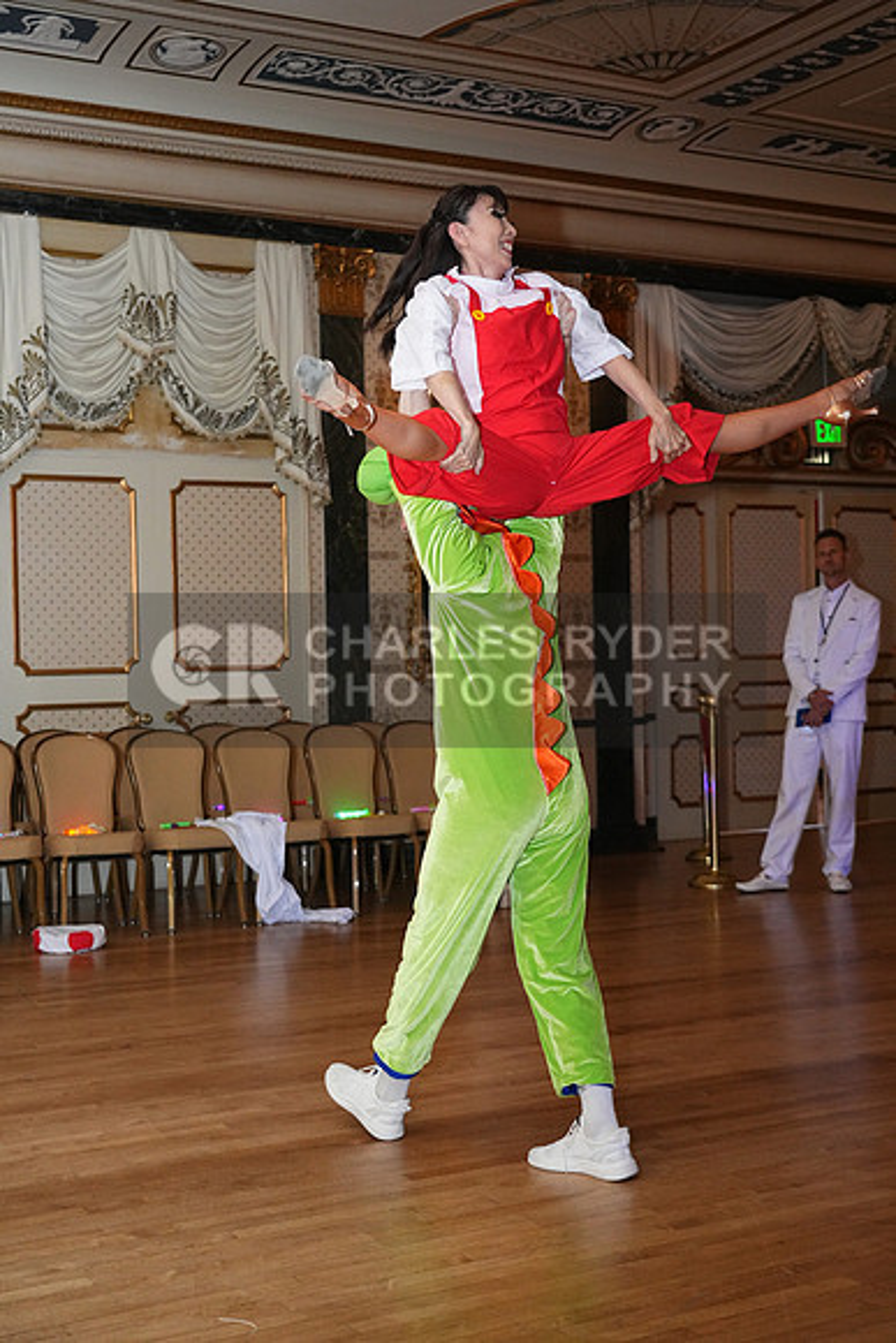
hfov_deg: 29.9
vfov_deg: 43.6
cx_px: 448
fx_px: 1679
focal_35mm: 45
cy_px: 672
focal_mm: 45
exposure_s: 1/200
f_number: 4
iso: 5000
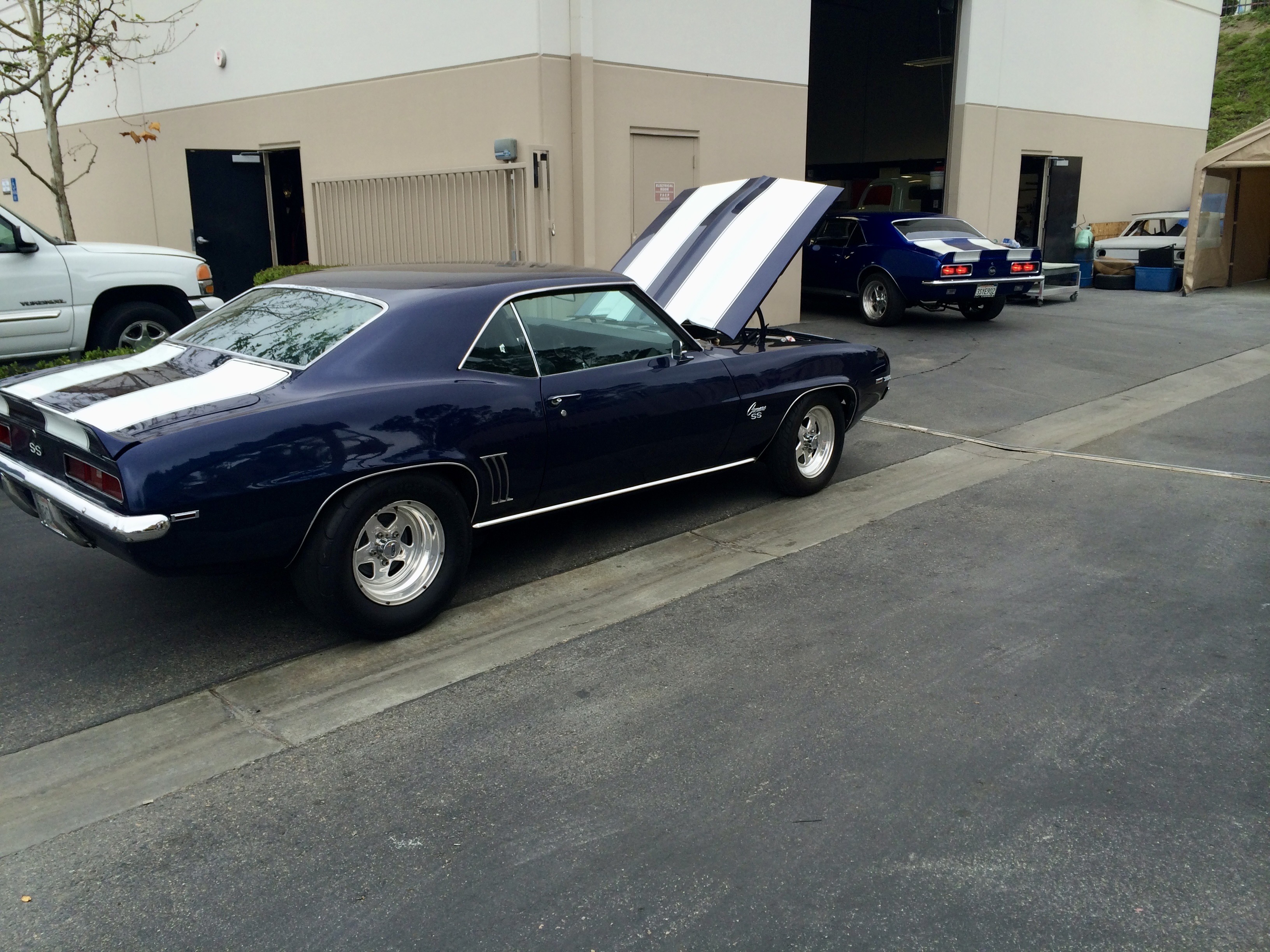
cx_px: 635
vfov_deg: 46.8
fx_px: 1101
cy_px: 476
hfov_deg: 60.0
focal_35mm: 30
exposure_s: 1/189
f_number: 2.2
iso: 32
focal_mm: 4.12
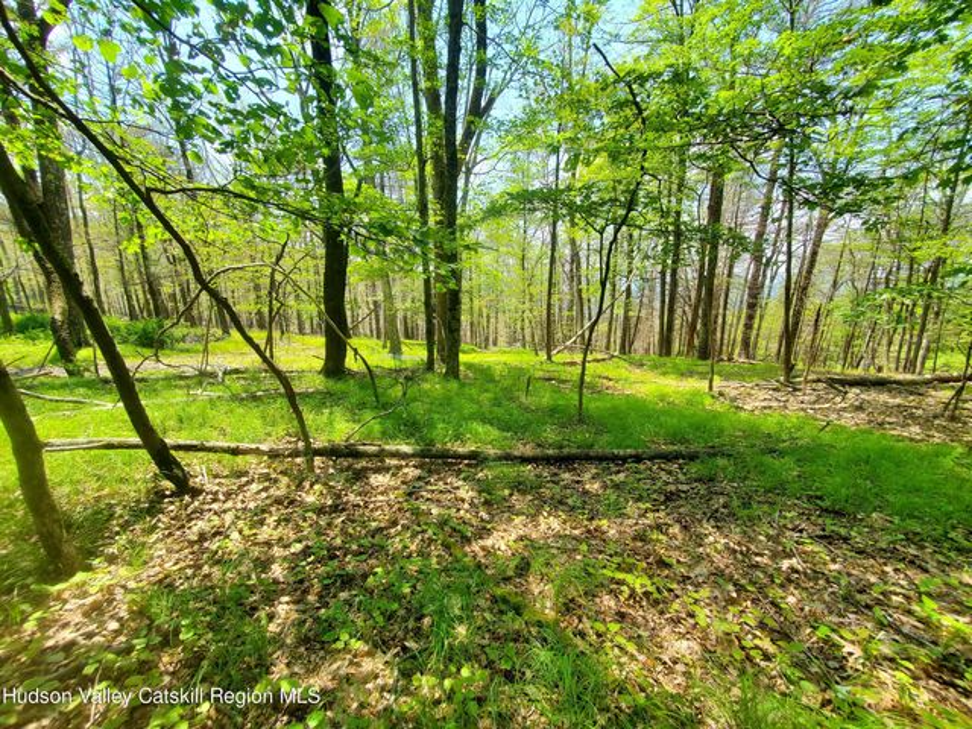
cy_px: 364
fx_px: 365
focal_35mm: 13
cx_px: 486
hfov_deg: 106.2
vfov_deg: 89.9
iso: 50
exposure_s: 1/228
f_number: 2.2
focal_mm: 1.8
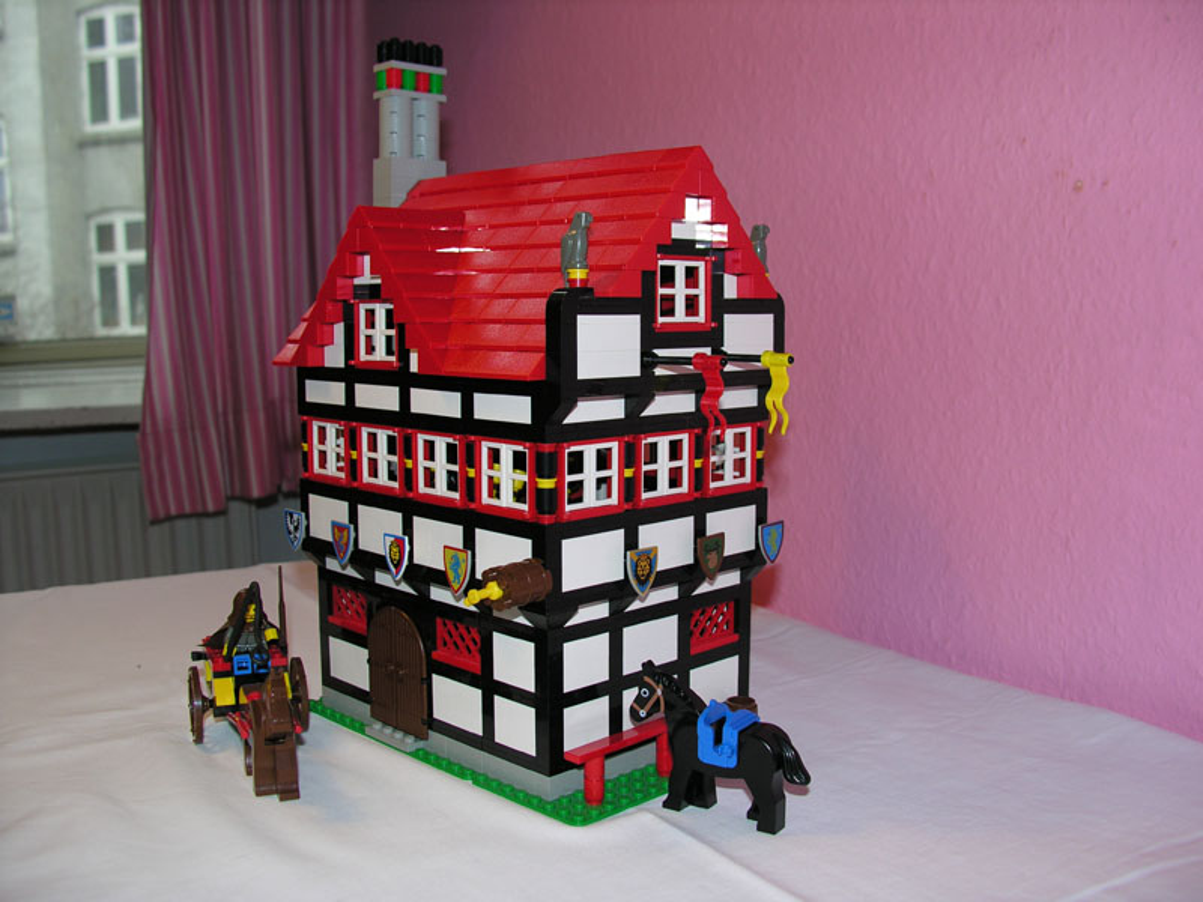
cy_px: 451
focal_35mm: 35
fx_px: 1216
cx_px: 602
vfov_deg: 40.7
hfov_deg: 52.6
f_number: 2.8
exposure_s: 1/60.1
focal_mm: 8.9
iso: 50
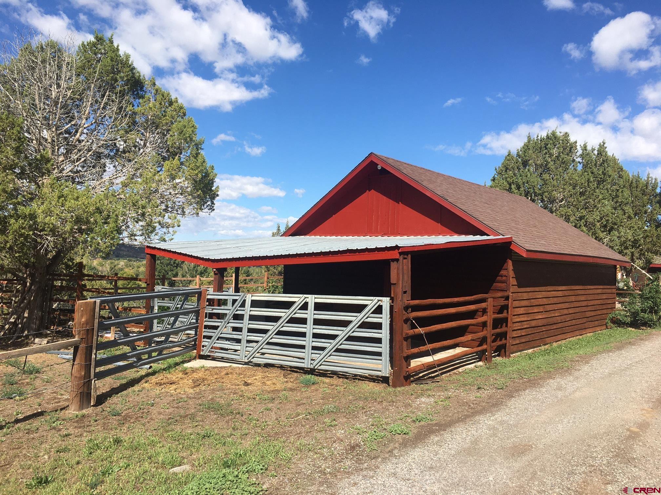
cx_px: 330
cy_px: 248
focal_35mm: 29
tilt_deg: +0.8
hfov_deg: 61.7
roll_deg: -0.9
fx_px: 554
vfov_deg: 48.2
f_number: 2.2
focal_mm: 4.15
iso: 25
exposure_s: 1/1451
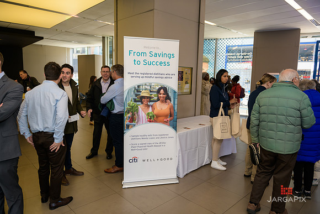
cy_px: 107
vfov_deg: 53.2
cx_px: 160
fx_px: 213
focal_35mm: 24
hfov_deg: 73.7
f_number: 3.2
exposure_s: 1/125
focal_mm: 24
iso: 200
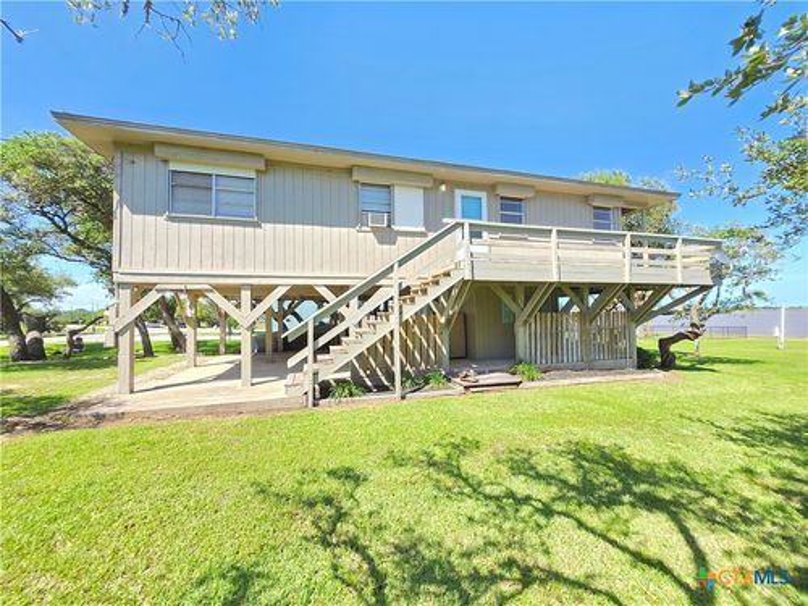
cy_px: 303
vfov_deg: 89.9
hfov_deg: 106.2
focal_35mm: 13
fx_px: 303
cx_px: 404
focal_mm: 1.7
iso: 25
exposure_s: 1/315
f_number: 2.2
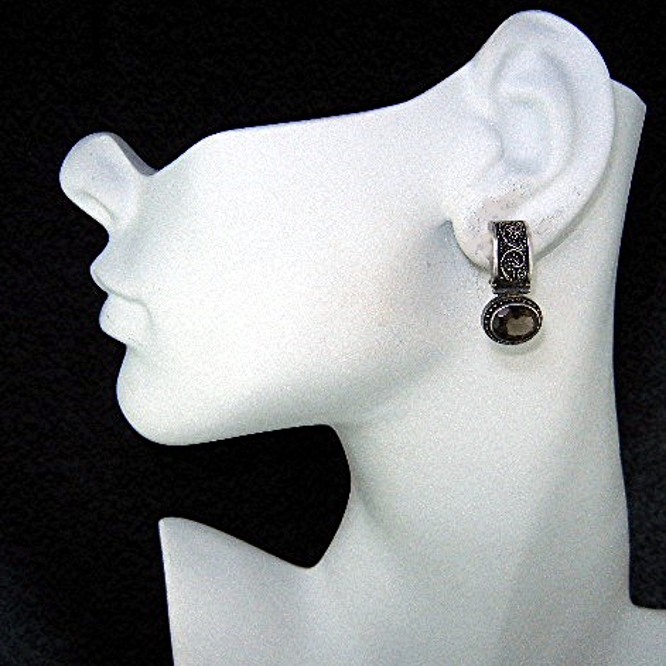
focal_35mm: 36
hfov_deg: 46.0
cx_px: 373
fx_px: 784
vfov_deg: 46.0
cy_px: 329
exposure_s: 1/30
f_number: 7
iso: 277
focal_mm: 5.4
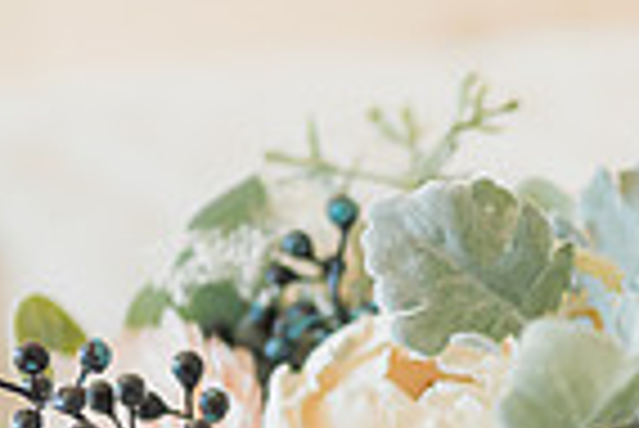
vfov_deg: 9.2
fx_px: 2594
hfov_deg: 13.7
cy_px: 633
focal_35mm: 146
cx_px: 742
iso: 500
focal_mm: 35
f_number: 1.4
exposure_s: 1/320
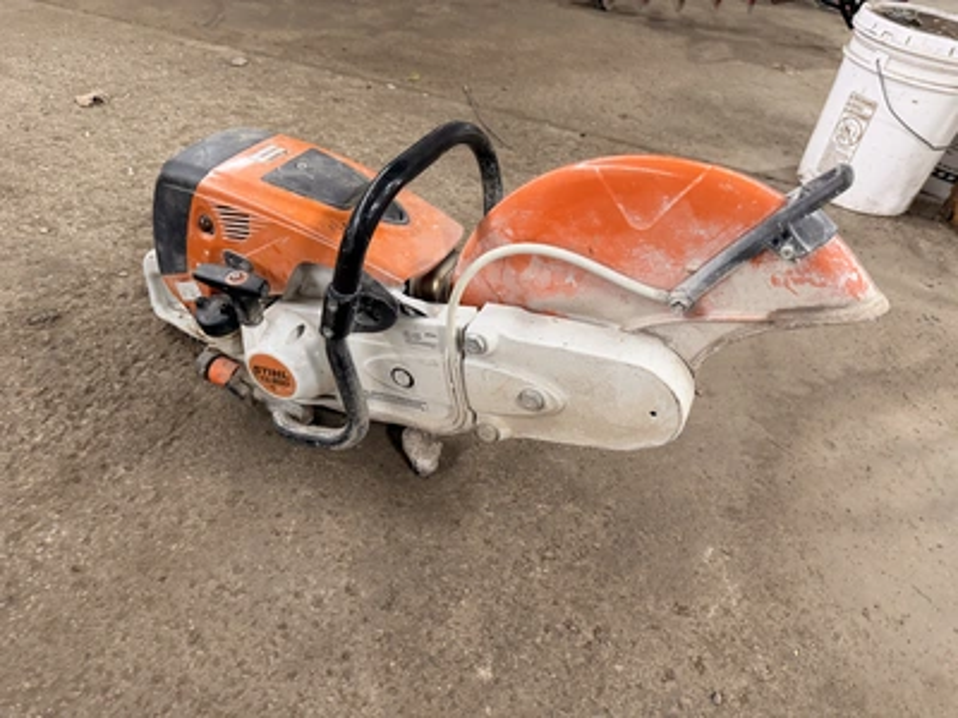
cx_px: 479
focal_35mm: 24
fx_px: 664
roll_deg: -9.0
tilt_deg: -42.5
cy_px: 359
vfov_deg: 56.8
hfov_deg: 71.6
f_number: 1.78
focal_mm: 6.76
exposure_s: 1/60
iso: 200
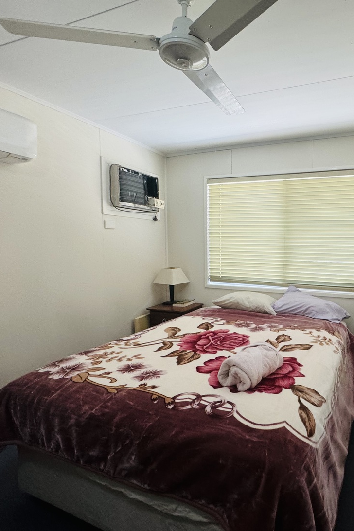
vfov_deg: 84.0
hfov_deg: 58.4
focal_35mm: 20
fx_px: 295
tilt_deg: -5.4
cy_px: 260
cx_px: 270
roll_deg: -0.5
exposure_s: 1/100
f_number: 2.2
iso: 200
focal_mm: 2.22
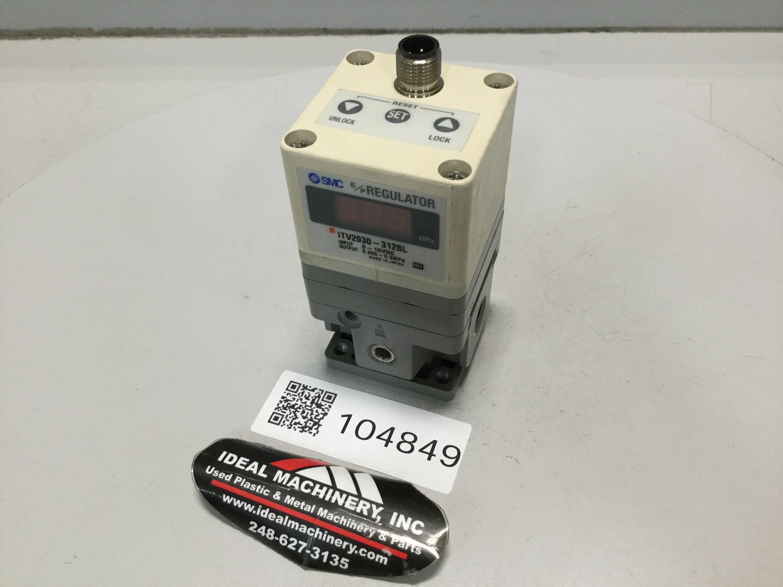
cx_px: 392
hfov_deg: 58.4
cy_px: 294
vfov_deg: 45.4
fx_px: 701
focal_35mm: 31
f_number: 2.4
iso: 40
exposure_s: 1/30
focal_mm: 3.3
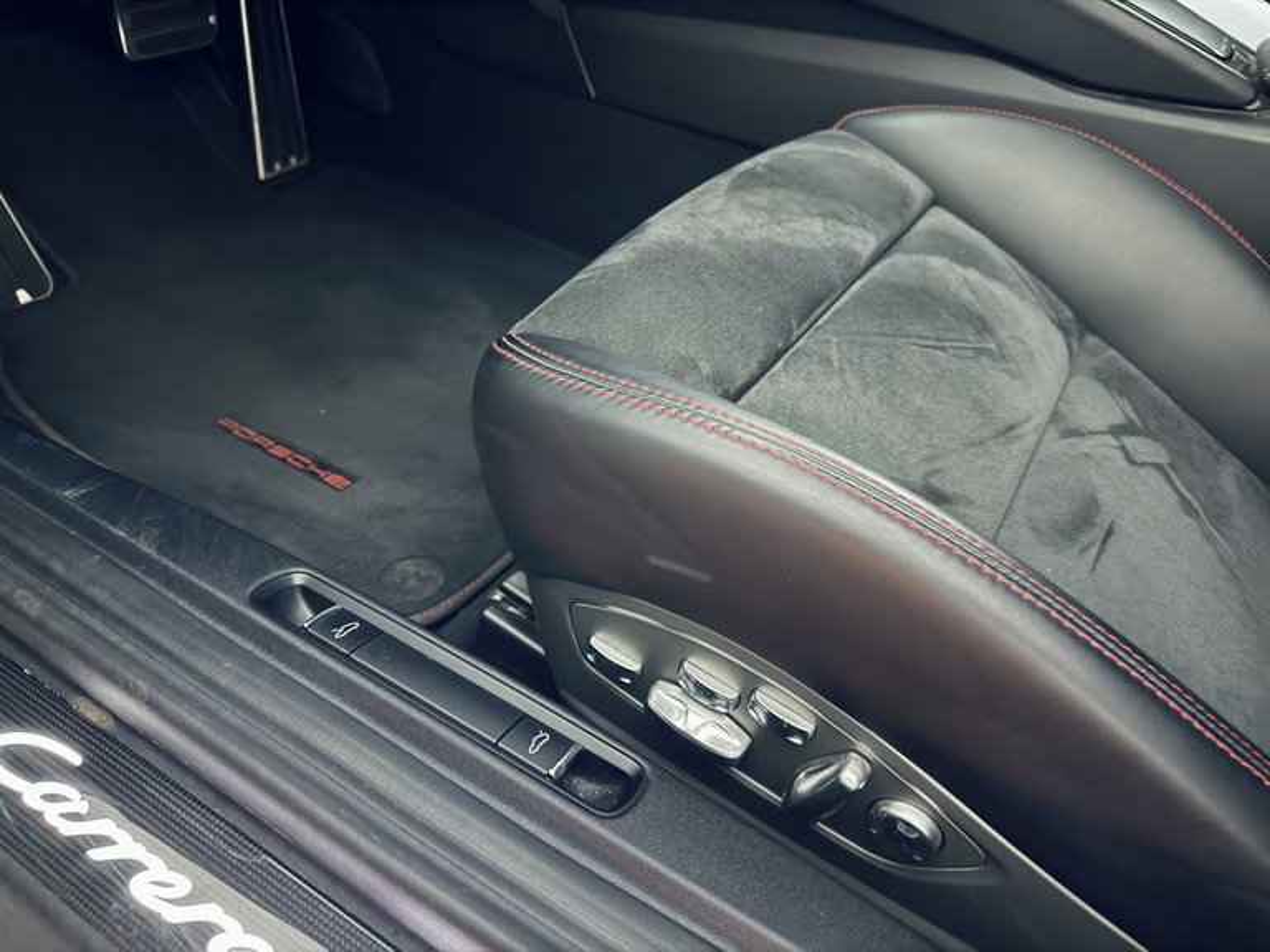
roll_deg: -7.1
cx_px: 635
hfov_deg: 71.6
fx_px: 881
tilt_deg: -39.5
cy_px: 476
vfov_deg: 56.8
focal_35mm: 24
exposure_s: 1/9
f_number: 1.78
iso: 1000
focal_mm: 6.76
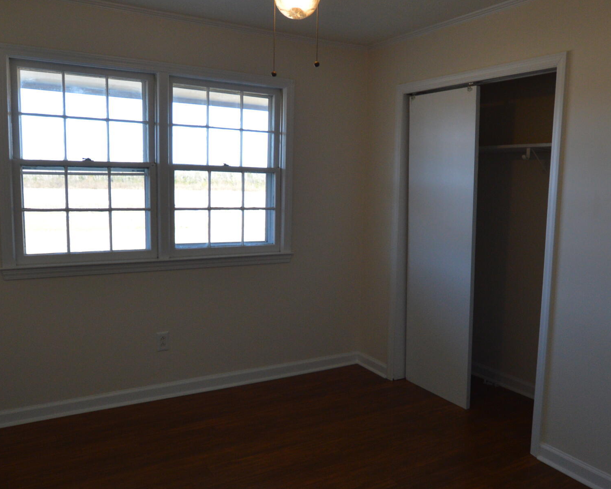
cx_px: 320
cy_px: 251
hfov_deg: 62.2
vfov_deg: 51.5
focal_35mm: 28
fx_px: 506
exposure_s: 1/100
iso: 400
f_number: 5.6
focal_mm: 10
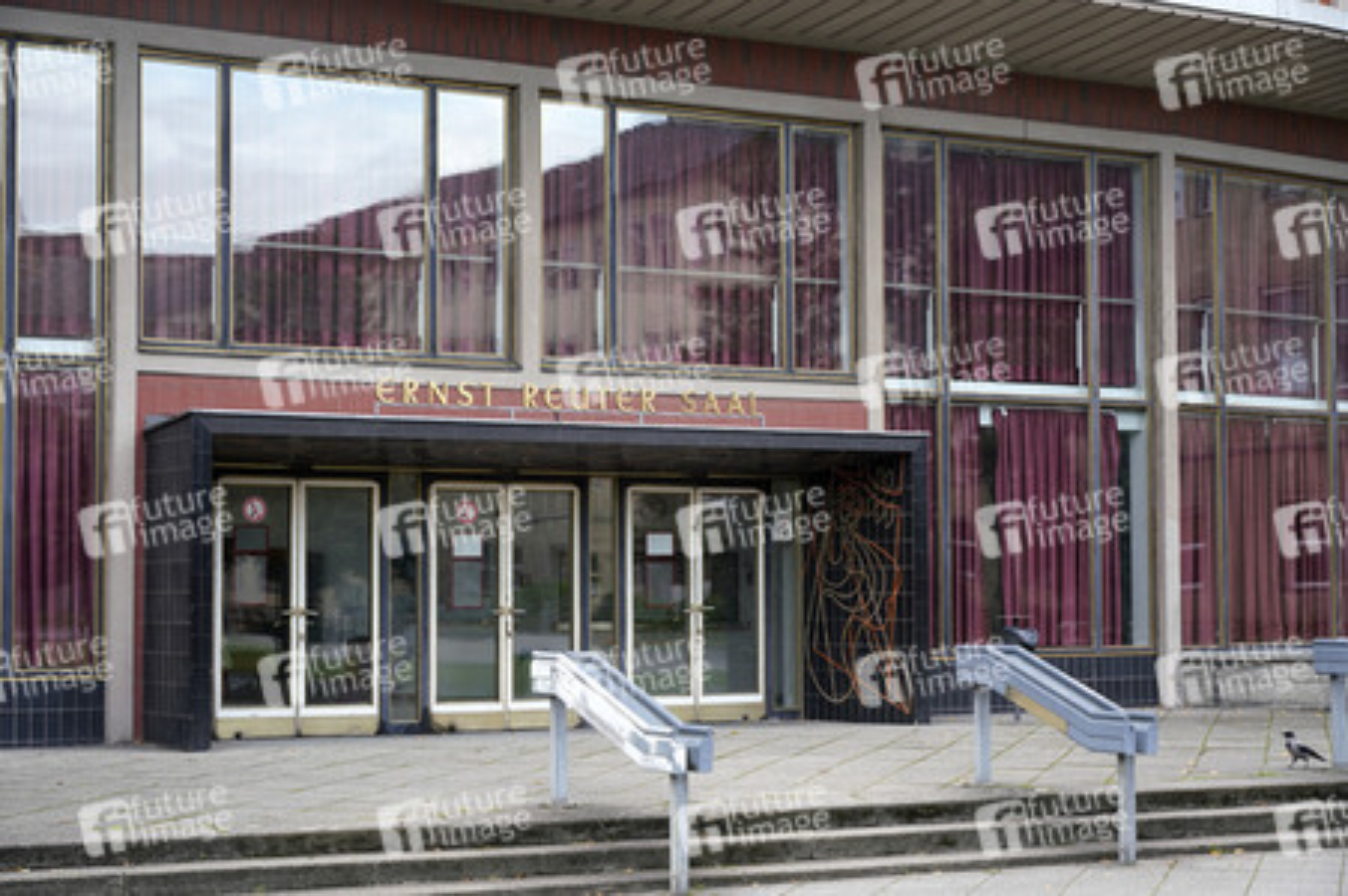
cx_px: 674
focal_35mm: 66
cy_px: 448
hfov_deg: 30.5
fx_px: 2469
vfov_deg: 20.6
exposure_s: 1/30
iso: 320
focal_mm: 66
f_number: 8
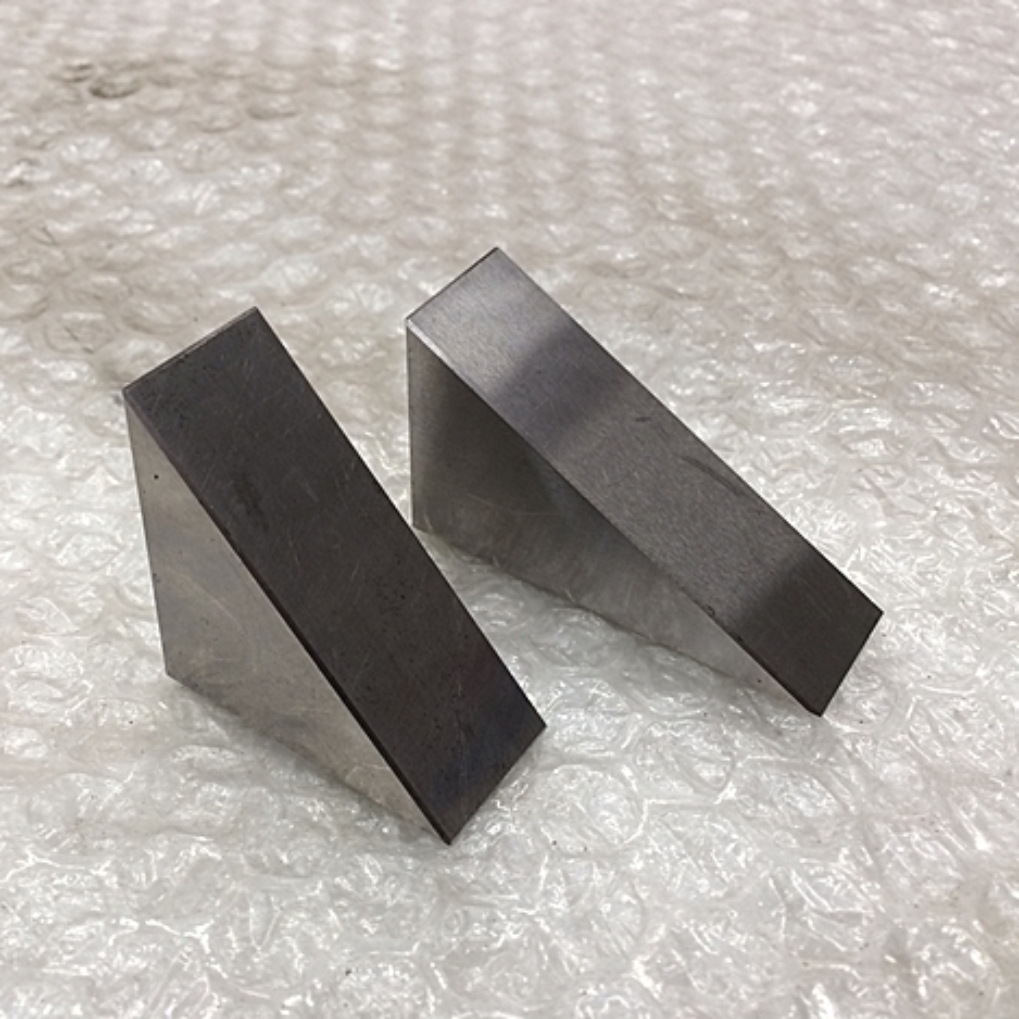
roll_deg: -2.8
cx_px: 398
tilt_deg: -44.1
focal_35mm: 35
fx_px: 1166
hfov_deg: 46.9
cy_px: 508
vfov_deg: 47.2
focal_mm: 4.15
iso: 40
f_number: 2.2
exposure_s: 1/30
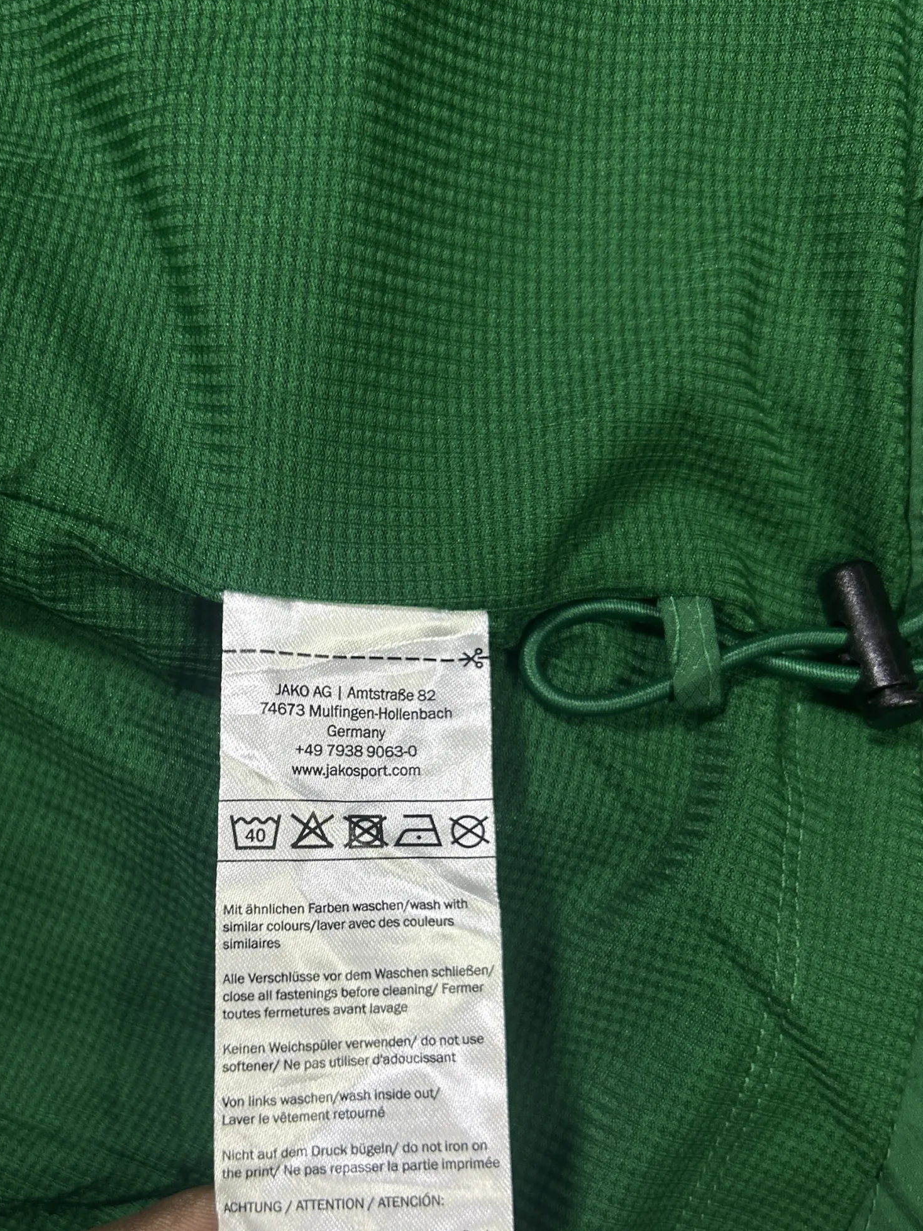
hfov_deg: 41.5
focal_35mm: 34
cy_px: 776
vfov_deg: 53.3
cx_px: 346
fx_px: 1209
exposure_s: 1/50
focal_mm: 5.7
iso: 160
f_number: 1.5
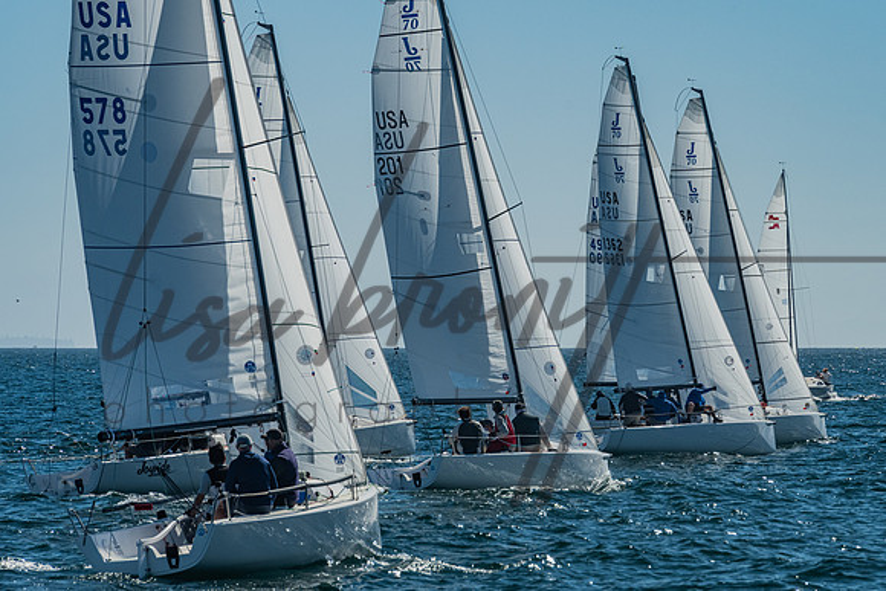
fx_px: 7118
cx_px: 486
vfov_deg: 4.8
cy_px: 207
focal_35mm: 289
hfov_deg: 7.1
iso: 400
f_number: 10
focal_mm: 200
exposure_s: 1/800
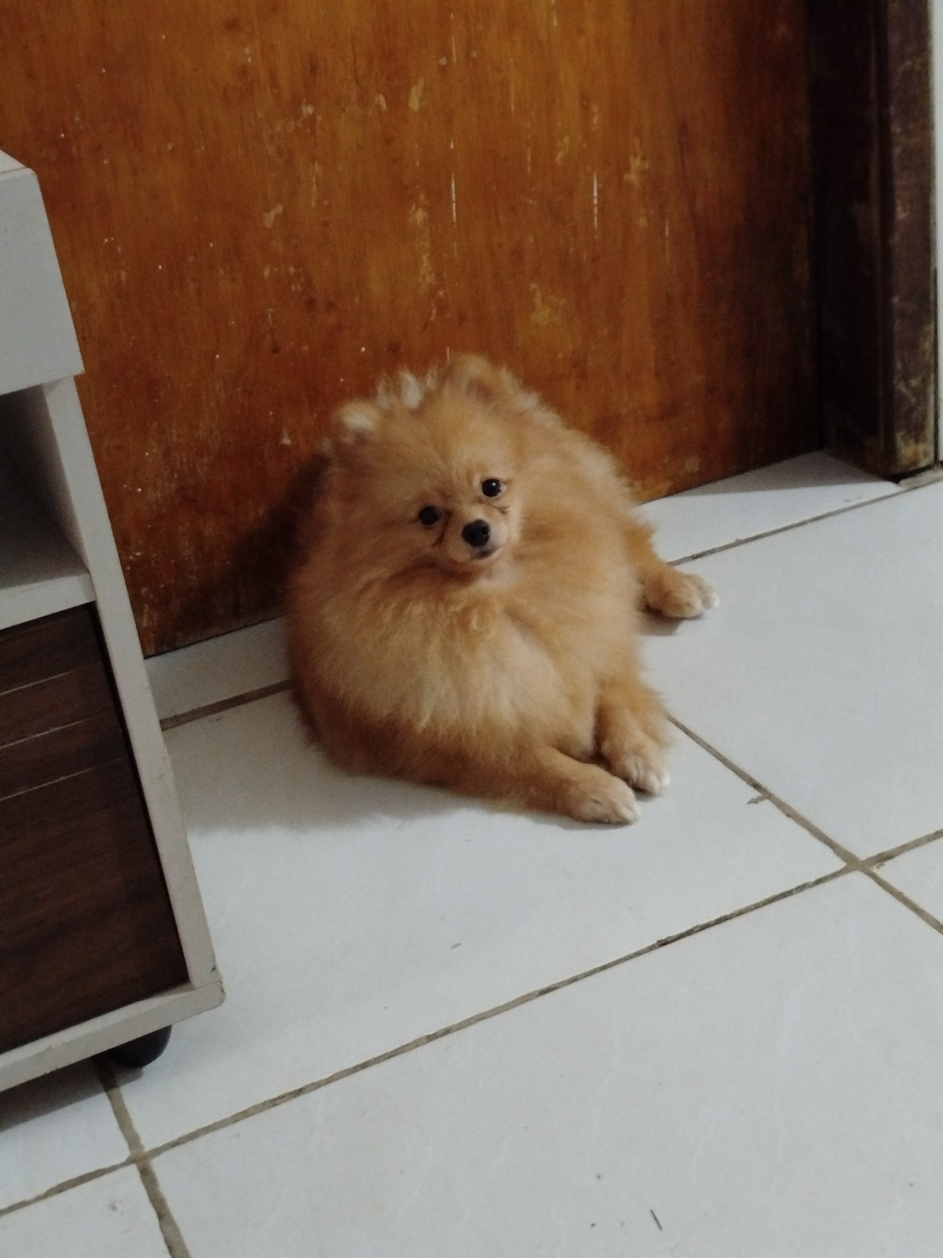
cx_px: 472
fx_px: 1635
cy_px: 629
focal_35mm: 45
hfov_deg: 32.2
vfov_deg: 42.1
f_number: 1.7
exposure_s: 1/17
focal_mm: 5.31
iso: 1600
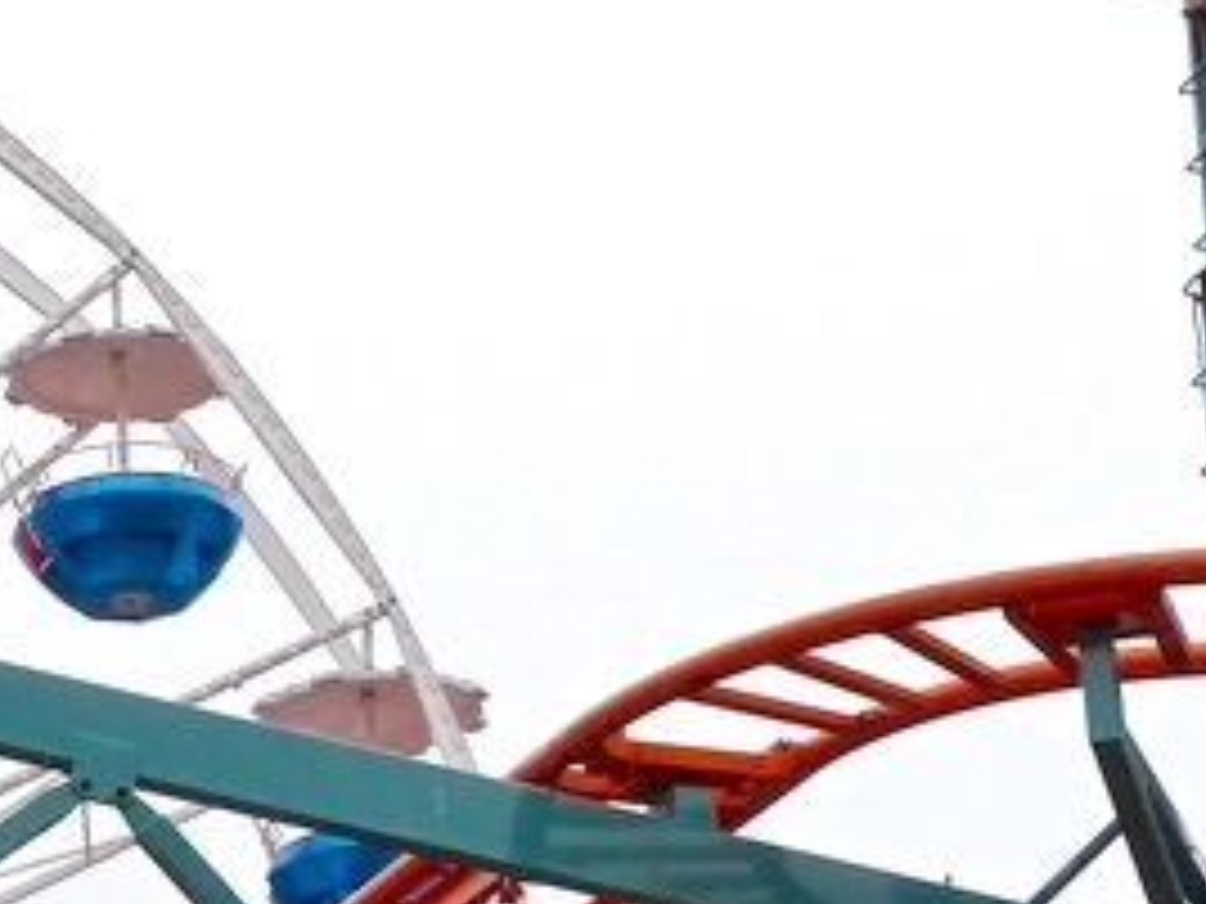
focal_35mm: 198
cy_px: 373
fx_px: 6898
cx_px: -27
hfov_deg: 9.9
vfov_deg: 7.5
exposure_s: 1/500
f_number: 5.6
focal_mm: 9.4
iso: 100
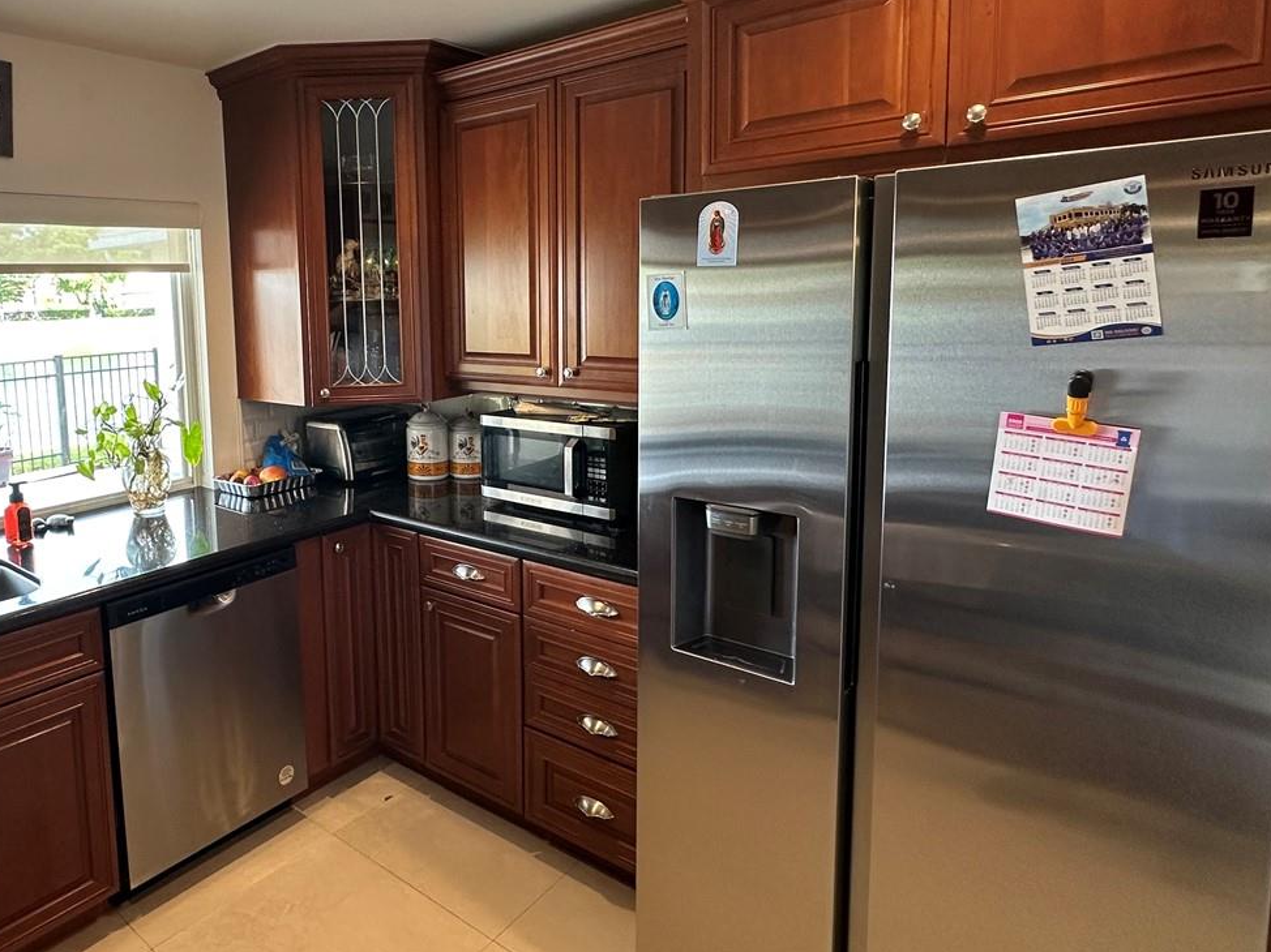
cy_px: 382
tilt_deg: -6.6
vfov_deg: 58.4
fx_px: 844
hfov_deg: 70.7
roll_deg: +1.5
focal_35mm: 23
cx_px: 378
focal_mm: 2.22
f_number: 2.2
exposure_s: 1/99
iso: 160
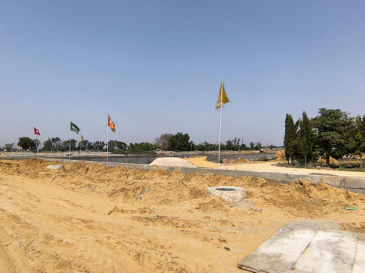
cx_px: 182
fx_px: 243
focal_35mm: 23
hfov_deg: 73.9
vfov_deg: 58.9
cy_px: 136
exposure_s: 1/1922
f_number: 2.2
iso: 50
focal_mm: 1.65
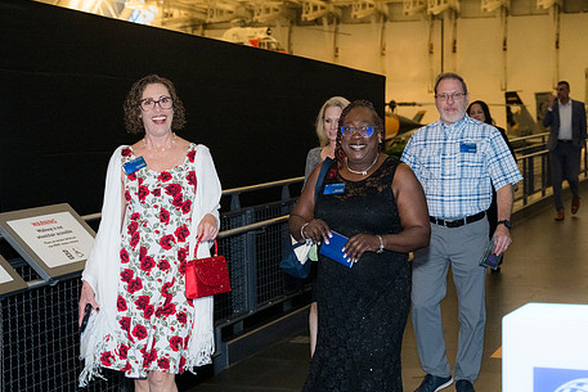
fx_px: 1160
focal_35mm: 71
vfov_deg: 19.2
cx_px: 345
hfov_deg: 28.4
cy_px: 217
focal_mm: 56
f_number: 4
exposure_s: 1/125
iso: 3200
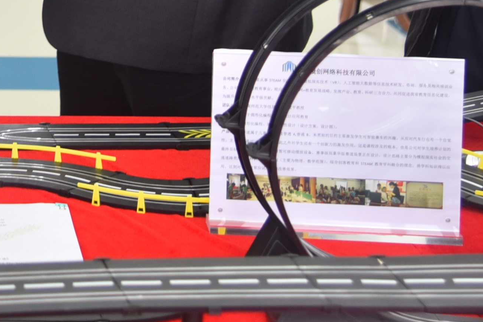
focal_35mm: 139
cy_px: -212
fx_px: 1865
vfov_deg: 9.5
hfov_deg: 14.1
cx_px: -164
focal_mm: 40
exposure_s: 1/60
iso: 500
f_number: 4
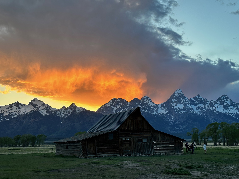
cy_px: 90
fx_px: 331
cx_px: 120
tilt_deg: +7.4
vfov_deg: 30.3
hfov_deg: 39.7
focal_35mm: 48
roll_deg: -0.2
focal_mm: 6.86
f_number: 1.78
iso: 64
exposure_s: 1/363
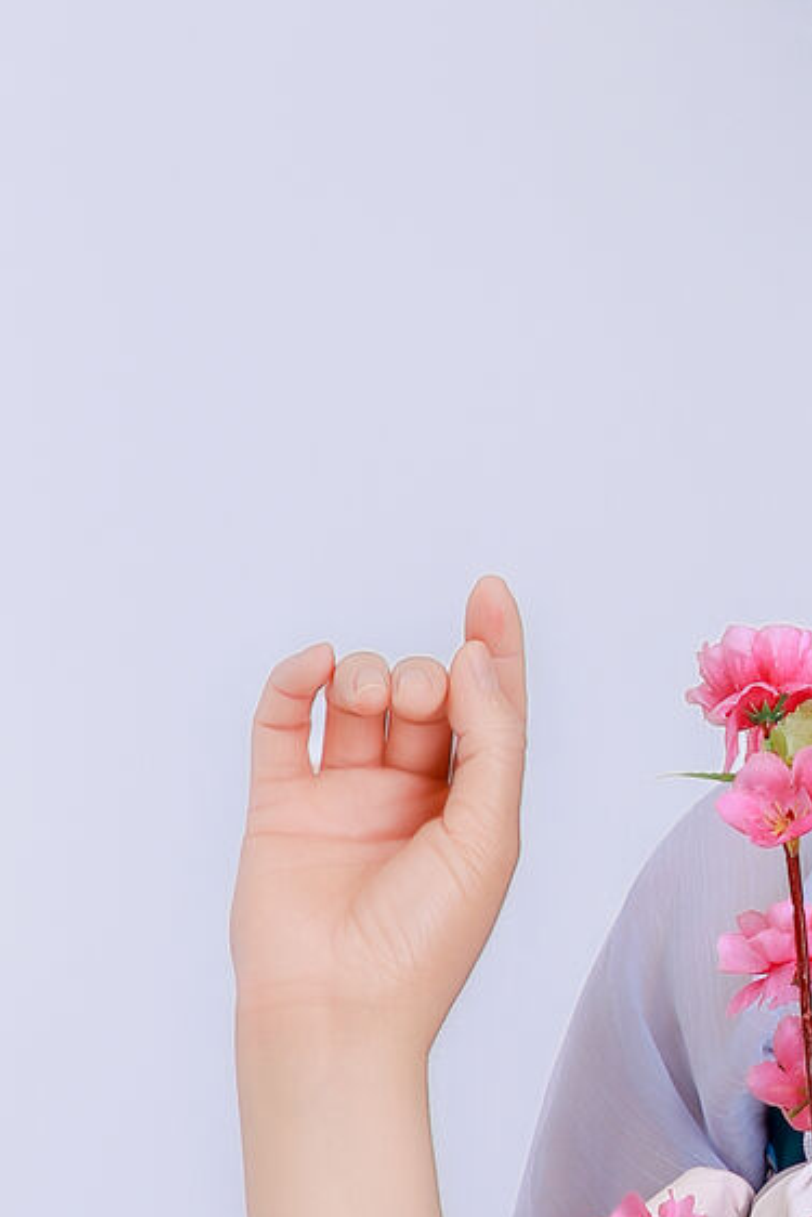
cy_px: 710
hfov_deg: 4.2
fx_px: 11157
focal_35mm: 330
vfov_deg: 6.2
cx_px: 1106
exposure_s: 1/160
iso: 100
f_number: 7.1
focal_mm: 105
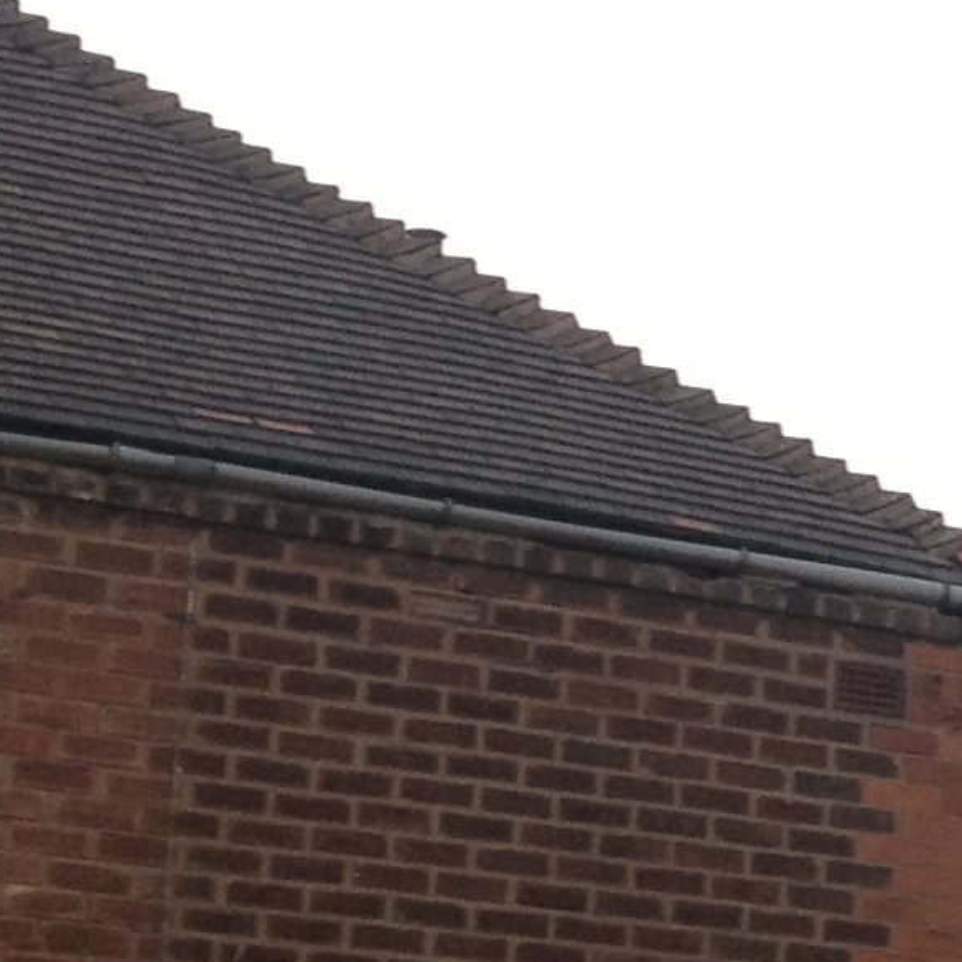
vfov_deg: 9.9
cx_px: 2441
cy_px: 1209
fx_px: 5439
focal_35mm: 173
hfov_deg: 9.0
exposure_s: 1/221
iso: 50
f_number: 2.4
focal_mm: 4.28
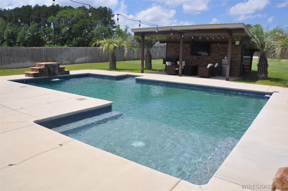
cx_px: 144
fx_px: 216
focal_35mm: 27
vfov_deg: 47.8
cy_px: 96
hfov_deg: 67.4
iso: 200
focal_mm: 18
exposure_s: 1/160
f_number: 13
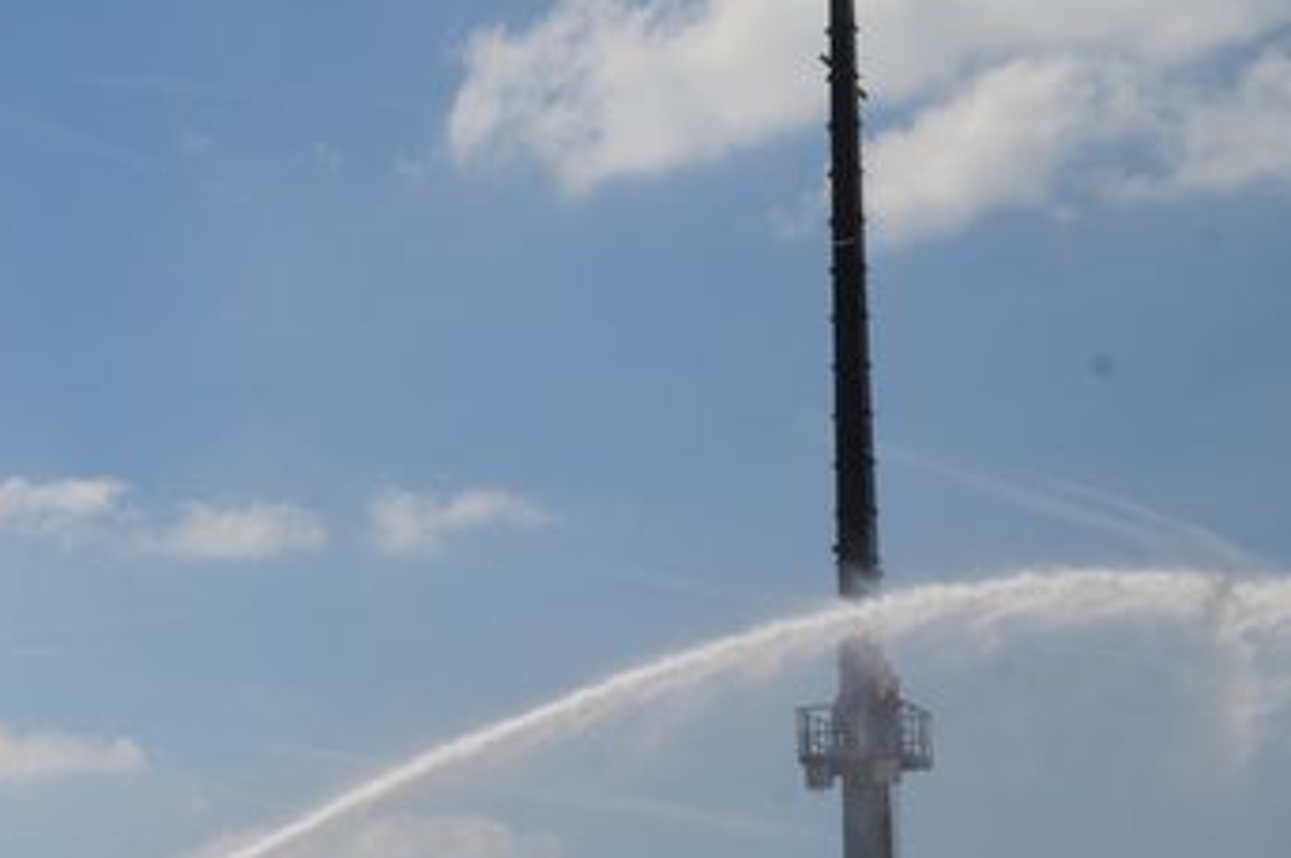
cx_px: -109
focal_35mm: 105
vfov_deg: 13.0
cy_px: 662
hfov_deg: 18.8
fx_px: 3762
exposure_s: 1/160
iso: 200
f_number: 20
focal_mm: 30
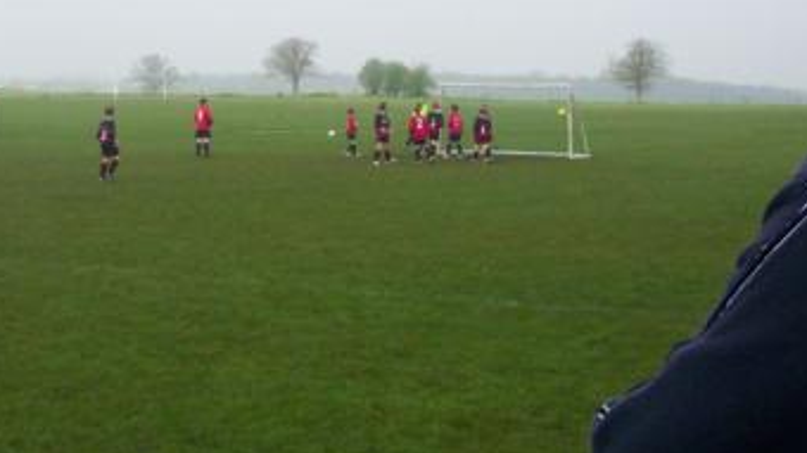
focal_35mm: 69
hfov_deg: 30.1
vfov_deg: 17.2
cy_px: 40
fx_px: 1476
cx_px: 214
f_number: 9.5
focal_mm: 7.5
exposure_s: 1/250
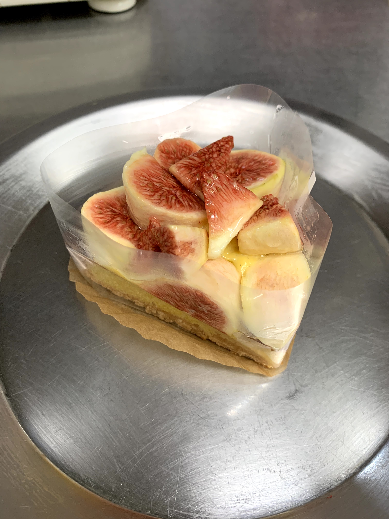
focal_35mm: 26
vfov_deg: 67.3
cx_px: 194
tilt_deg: -54.9
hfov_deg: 53.1
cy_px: 260
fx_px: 390
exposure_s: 1/60
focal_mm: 4.25
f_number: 1.8
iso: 64
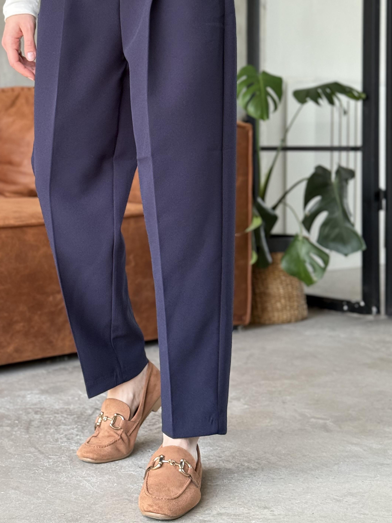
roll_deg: -0.1
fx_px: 1042
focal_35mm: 69
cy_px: 161
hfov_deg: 21.3
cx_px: 155
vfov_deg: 27.9
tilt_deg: -0.6
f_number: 1.78
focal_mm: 6.76
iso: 250
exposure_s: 1/60
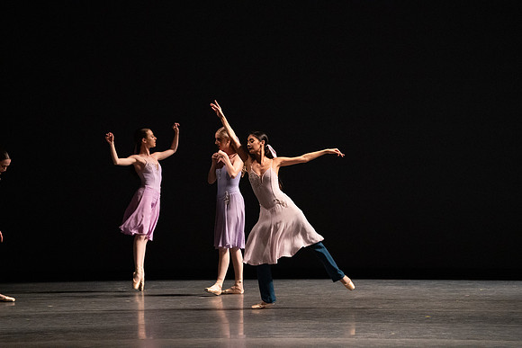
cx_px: 261
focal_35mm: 200
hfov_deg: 10.3
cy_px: 174
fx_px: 2901
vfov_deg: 6.9
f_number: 5
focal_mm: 200
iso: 12800
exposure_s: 1/400
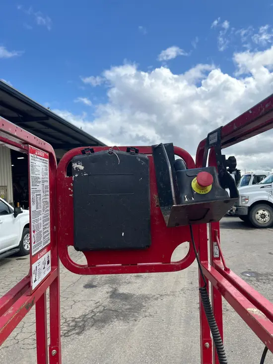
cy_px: 182
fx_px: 273
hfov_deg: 53.1
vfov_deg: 67.3
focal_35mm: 26
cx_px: 136
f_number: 1.5
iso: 50
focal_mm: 5.7
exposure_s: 1/4115
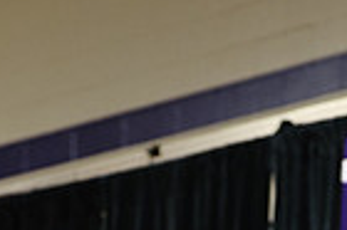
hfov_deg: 6.0
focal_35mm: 345
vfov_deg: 3.9
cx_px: 312
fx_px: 3322
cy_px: 459
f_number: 4
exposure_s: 1/125
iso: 1600
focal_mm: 55
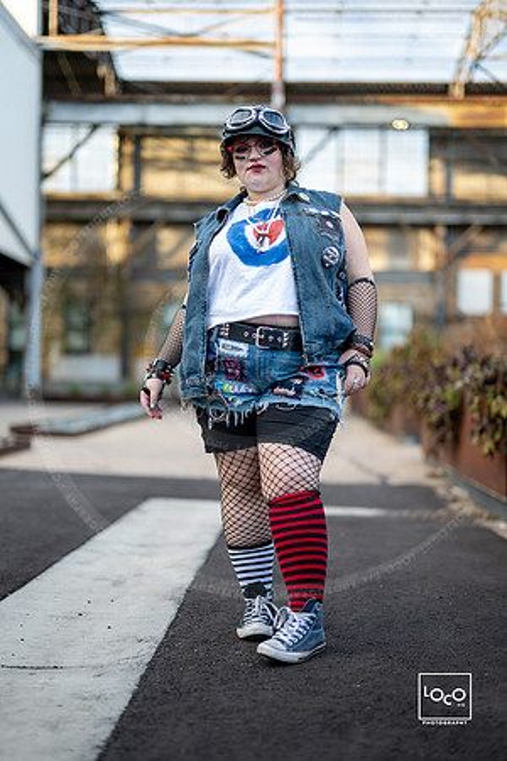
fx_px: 1056
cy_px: 380
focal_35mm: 50
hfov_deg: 27.0
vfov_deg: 39.6
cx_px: 254
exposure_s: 1/1000
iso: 250
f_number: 1.2
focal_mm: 50
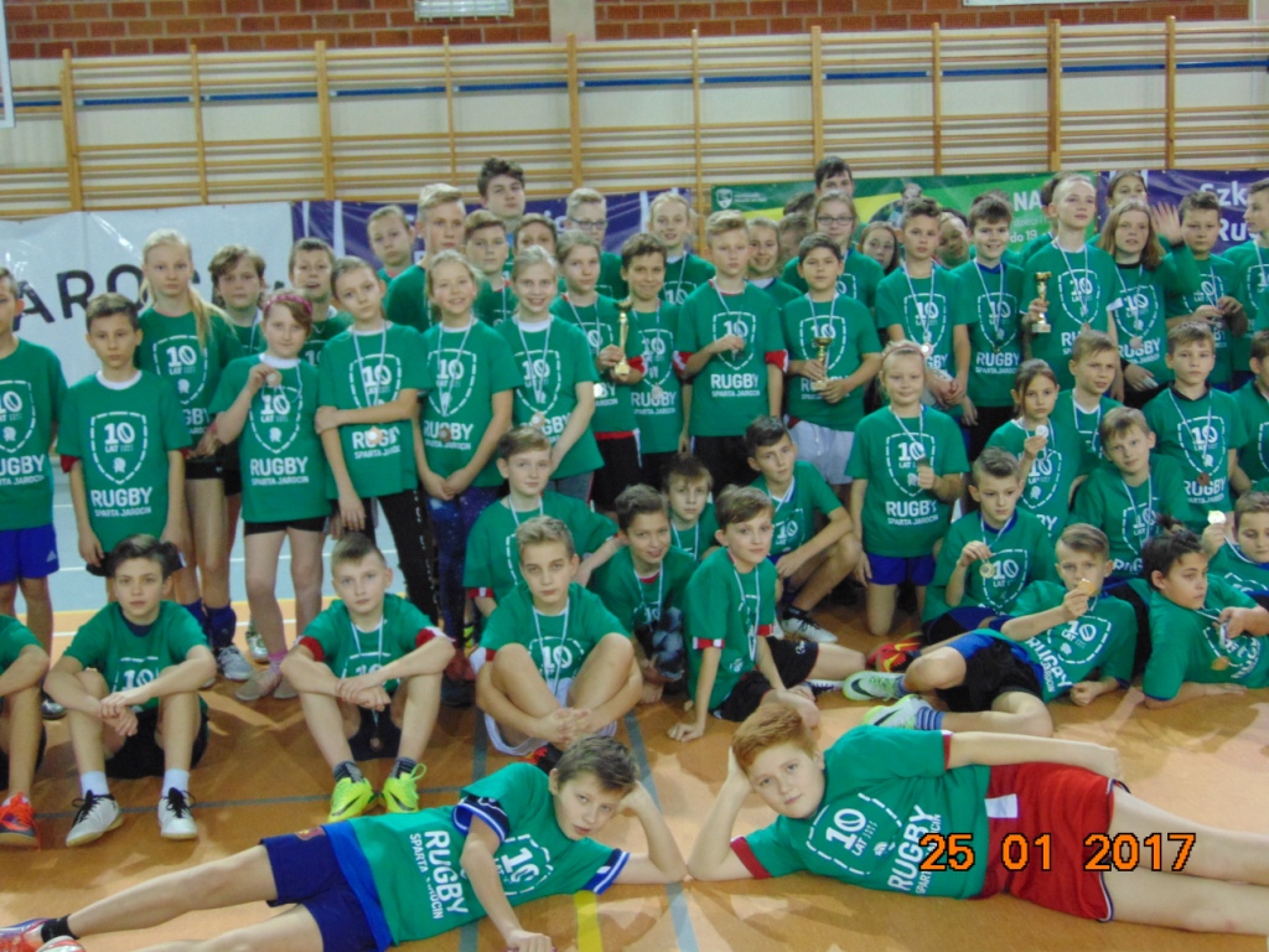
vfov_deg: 34.3
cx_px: 634
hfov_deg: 44.8
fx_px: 1540
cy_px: 476
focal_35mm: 42
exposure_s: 1/20
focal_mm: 7.6
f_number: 3.3
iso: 400
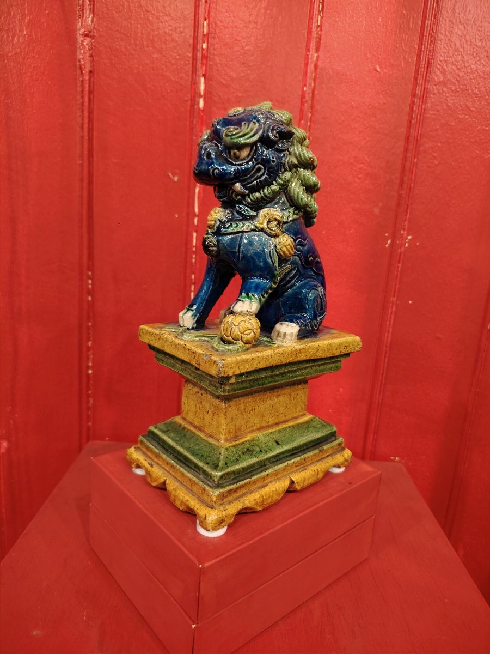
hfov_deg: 56.8
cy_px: 327
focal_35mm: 24
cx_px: 245
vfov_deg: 71.6
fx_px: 453
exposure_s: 1/25
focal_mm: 5.25
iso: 1909
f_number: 1.75
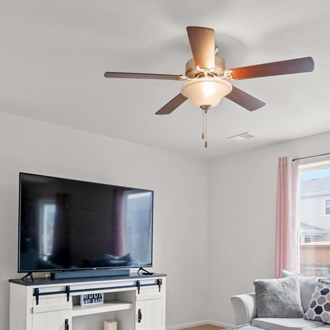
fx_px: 345
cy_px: 217
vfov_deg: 50.3
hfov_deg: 51.1
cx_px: 155
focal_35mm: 32
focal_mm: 10
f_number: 3.5
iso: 200
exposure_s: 1/25
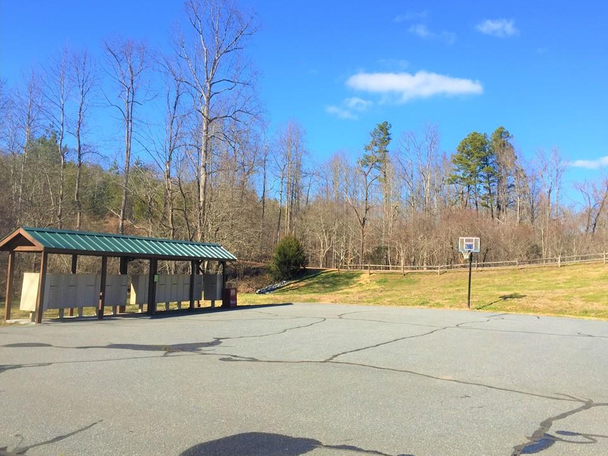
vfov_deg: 45.4
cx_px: 324
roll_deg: -2.5
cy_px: 230
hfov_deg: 58.3
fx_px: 544
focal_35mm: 31
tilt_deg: +2.9
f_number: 2.2
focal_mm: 4.15
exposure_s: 1/1412
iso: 32
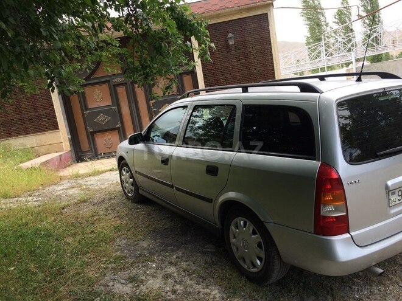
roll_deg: +9.9
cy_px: 150
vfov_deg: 48.2
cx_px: 201
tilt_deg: -9.2
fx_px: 337
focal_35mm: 29
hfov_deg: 61.7
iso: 32
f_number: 2.2
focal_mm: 4.15
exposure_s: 1/414
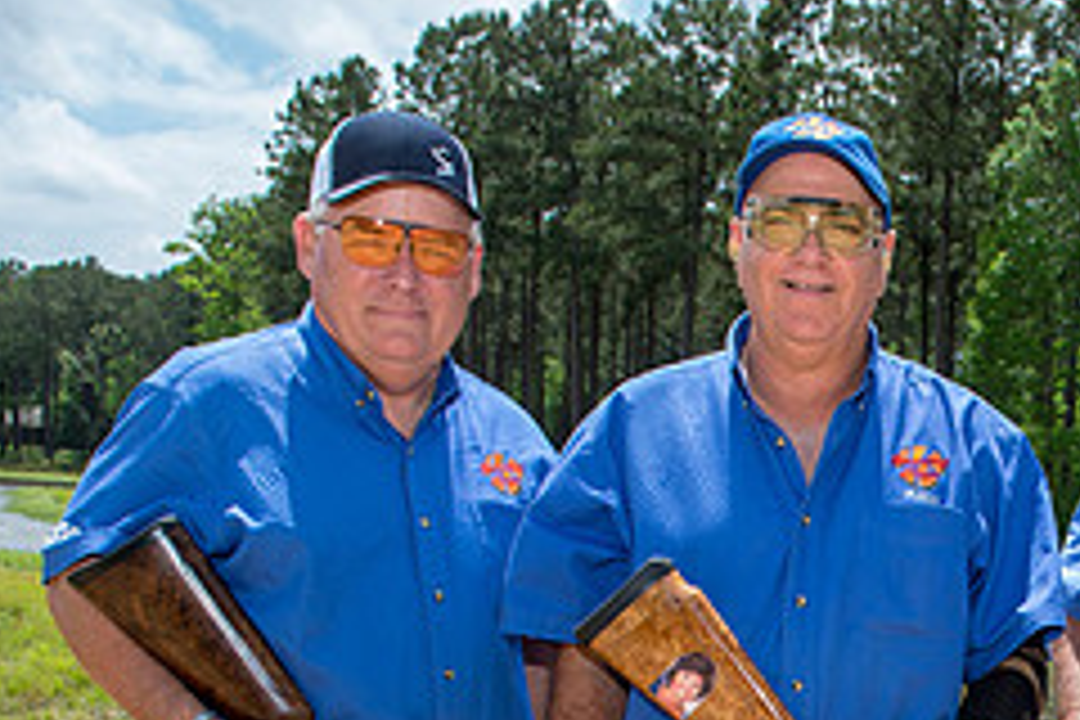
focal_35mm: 58
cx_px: 1071
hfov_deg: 31.9
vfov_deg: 21.8
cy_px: 850
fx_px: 1740
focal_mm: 24
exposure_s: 1/200
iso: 160
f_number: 9
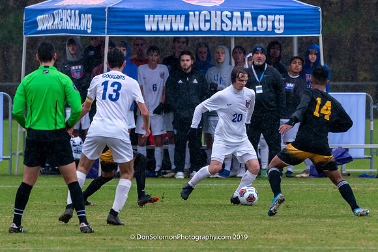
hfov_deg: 3.3
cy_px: 104
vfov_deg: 2.2
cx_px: 229
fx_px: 6483
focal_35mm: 617
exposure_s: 1/1000
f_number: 5.6
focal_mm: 315
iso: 3200
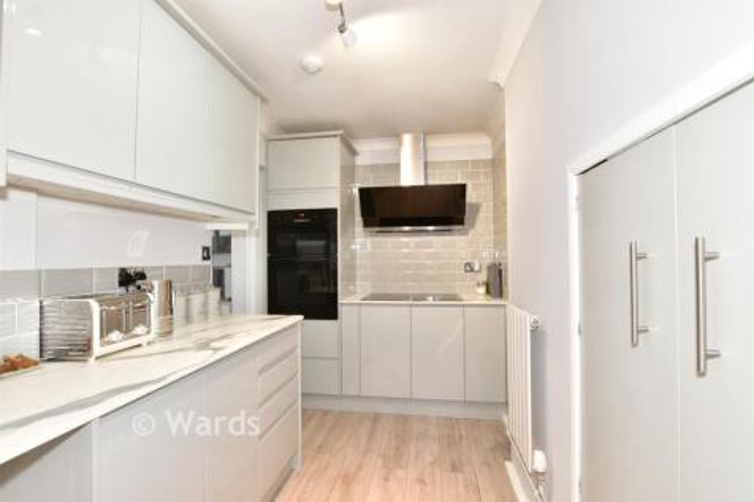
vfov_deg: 77.3
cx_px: 377
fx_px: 314
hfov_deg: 100.4
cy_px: 251
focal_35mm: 15
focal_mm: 10
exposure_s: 1/4
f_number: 6.3
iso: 200
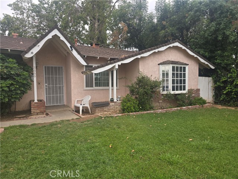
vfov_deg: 58.9
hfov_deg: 73.9
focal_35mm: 23
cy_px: 90
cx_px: 119
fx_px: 158
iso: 12
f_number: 1.7
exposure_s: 1/417
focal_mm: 6.3
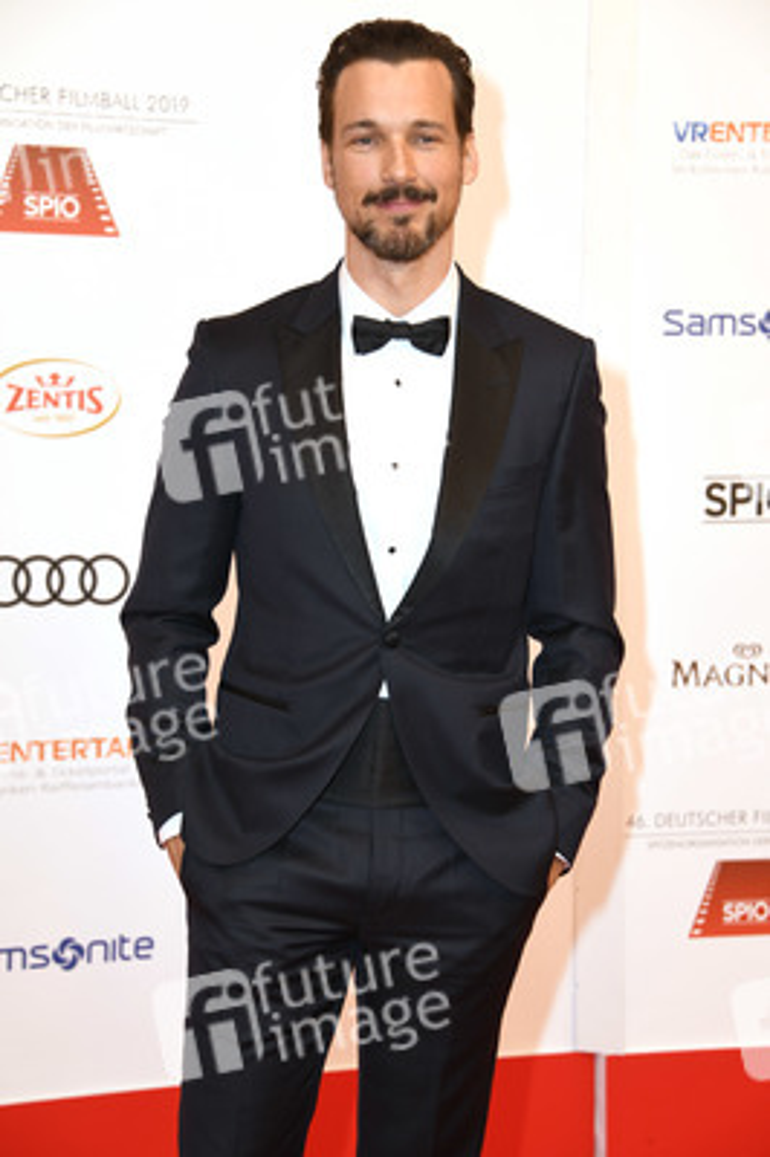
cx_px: 385
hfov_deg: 16.0
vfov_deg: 23.9
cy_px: 578
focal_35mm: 85
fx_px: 2732
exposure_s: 1/125
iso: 250
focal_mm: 85
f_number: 6.3
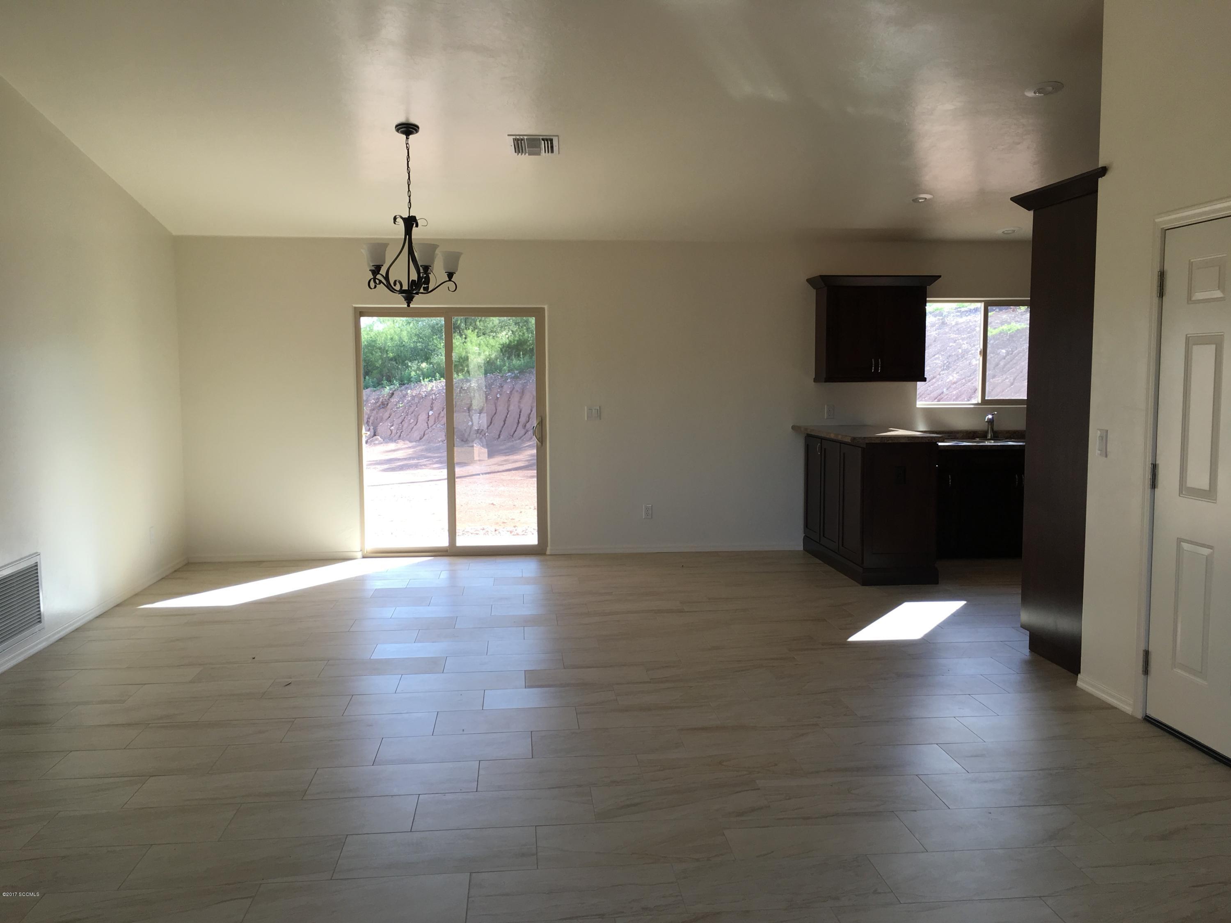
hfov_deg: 61.7
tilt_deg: -5.1
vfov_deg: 48.2
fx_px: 1031
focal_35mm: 29
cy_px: 462
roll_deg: +1.2
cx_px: 616
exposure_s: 1/120
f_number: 2.2
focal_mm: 4.15
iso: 25
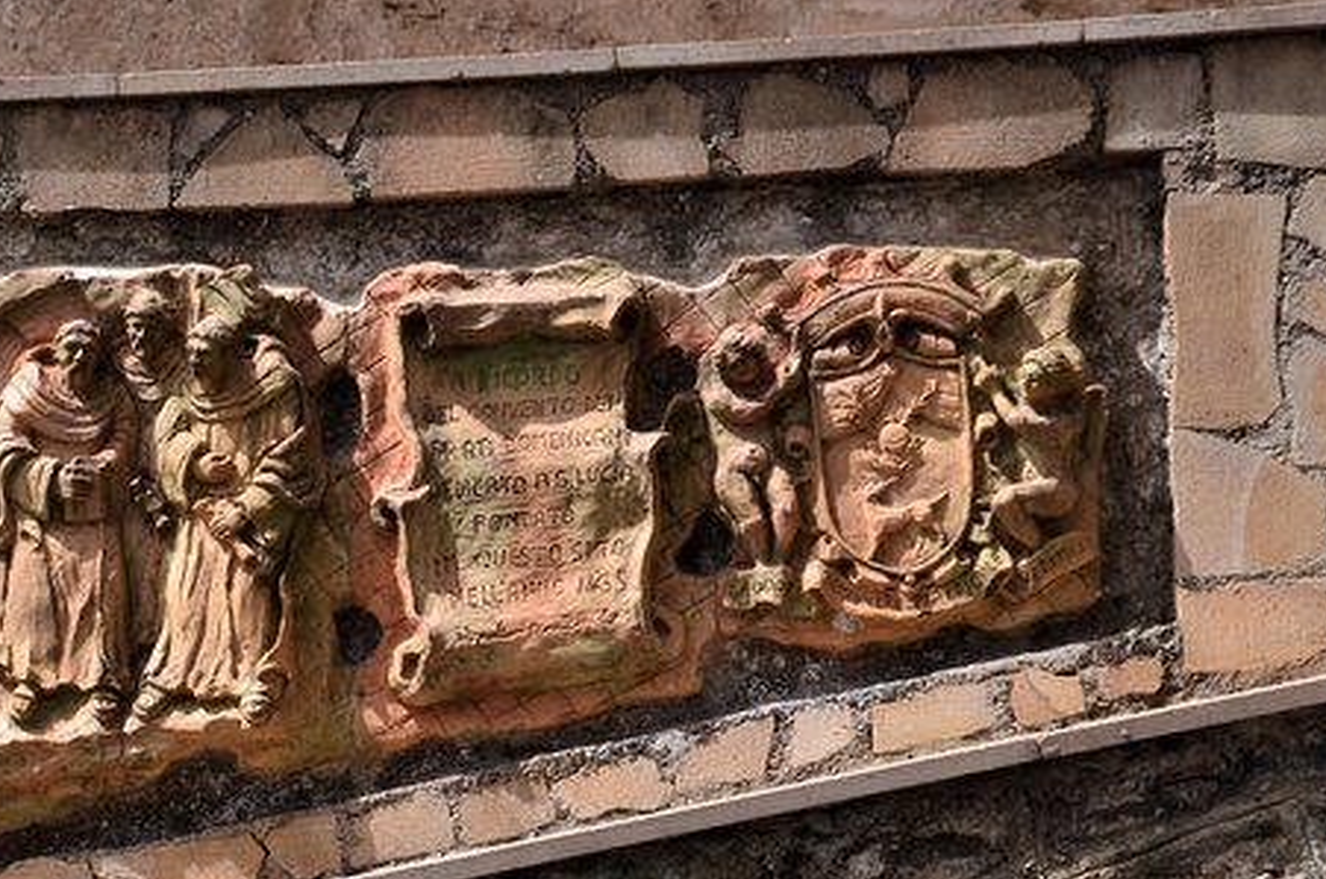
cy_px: 673
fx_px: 3714
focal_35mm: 101
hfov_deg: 20.0
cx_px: 235
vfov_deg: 13.4
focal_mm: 38
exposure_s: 1/160
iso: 250
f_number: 9
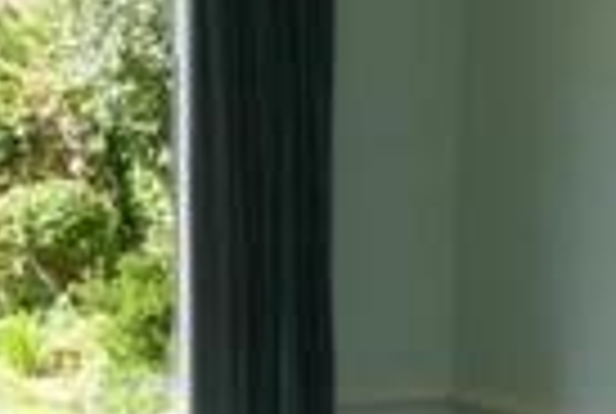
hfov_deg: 19.1
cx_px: 137
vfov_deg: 12.4
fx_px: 1818
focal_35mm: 106
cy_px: 614
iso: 100
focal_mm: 4.3
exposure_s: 1/160
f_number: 4
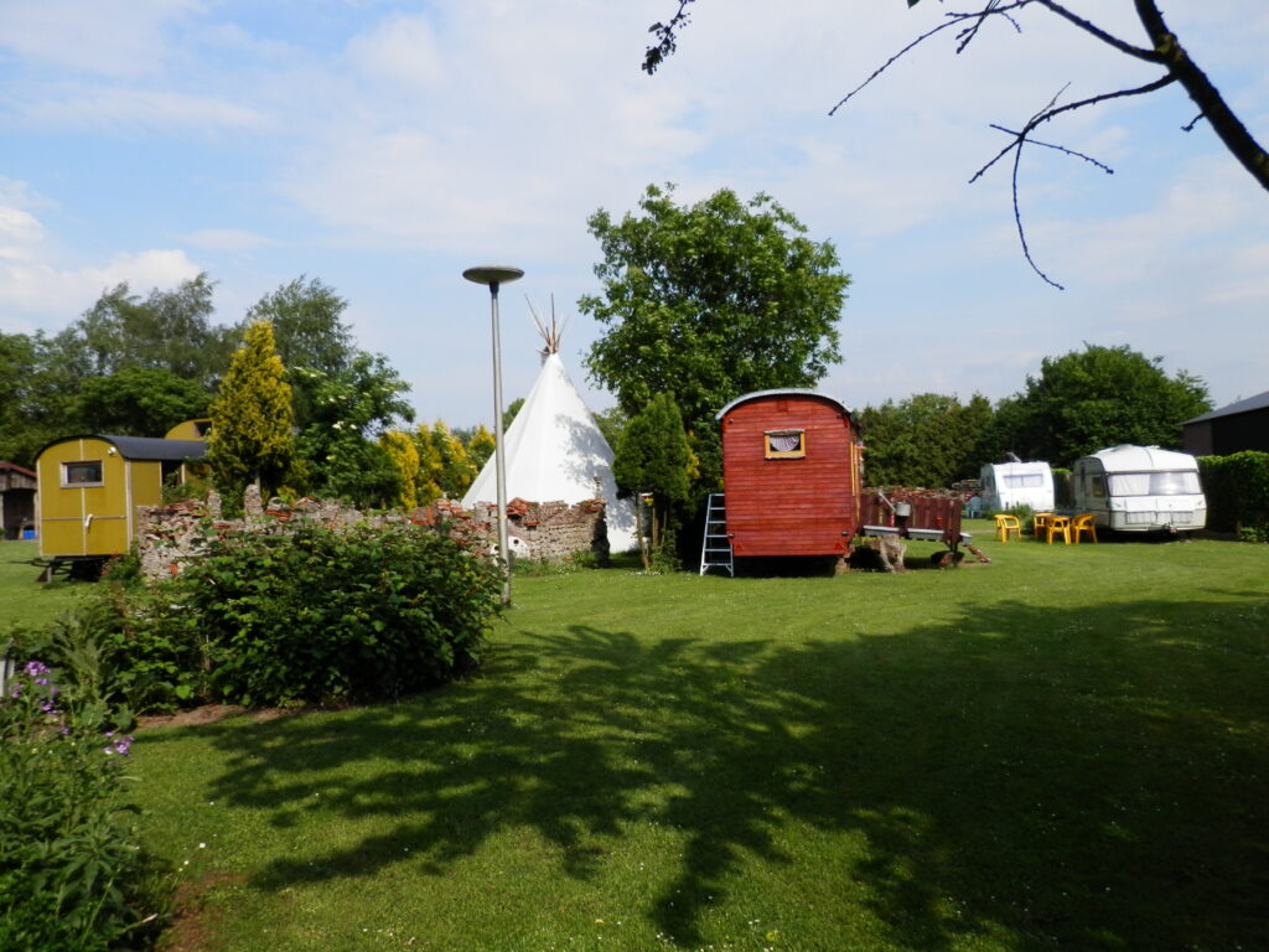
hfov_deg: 69.4
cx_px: 634
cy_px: 476
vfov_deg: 54.9
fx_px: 916
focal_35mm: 25
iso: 80
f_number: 3
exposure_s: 1/1250
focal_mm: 4.5
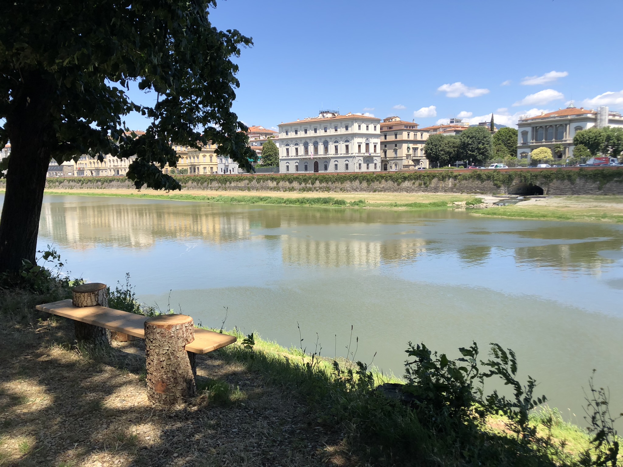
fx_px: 504
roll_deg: +0.4
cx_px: 312
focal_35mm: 28
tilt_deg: -6.1
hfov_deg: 63.4
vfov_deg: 49.7
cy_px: 234
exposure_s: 1/1372
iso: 20
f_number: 1.8
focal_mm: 3.99
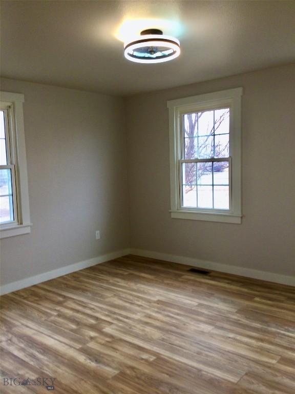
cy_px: 197
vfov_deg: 58.4
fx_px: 352
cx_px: 148
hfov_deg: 45.4
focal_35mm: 31
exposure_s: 1/60
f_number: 2.4
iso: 25
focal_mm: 3.3
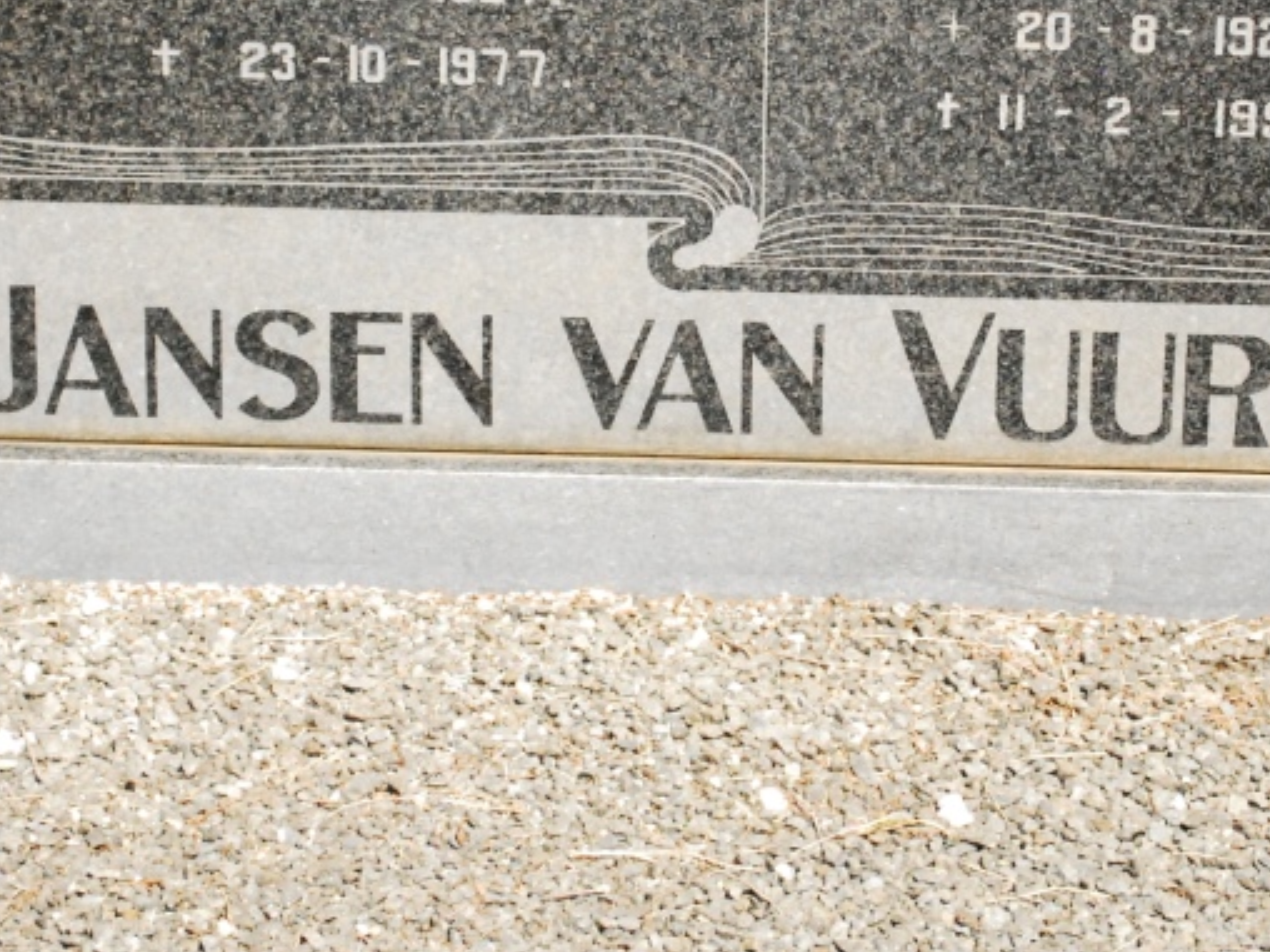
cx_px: 708
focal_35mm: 131
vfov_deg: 11.3
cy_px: 151
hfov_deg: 15.1
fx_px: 4805
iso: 1600
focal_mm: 45
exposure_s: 1/4000
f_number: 5.3
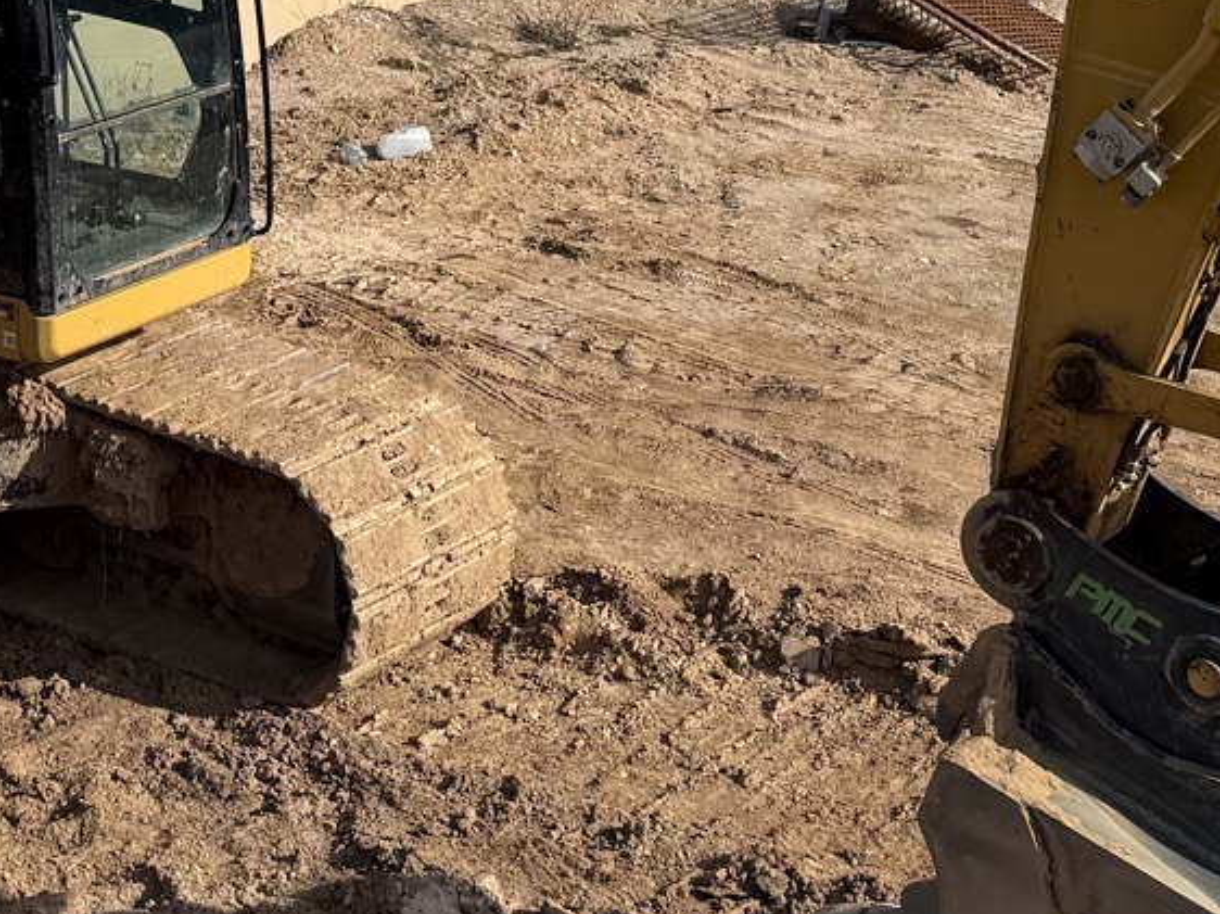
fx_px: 2889
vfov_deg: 17.4
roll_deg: -0.5
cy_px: -78
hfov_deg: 23.6
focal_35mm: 82
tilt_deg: -9.7
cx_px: 334
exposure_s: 1/4405
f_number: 1.78
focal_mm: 6.76
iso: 80
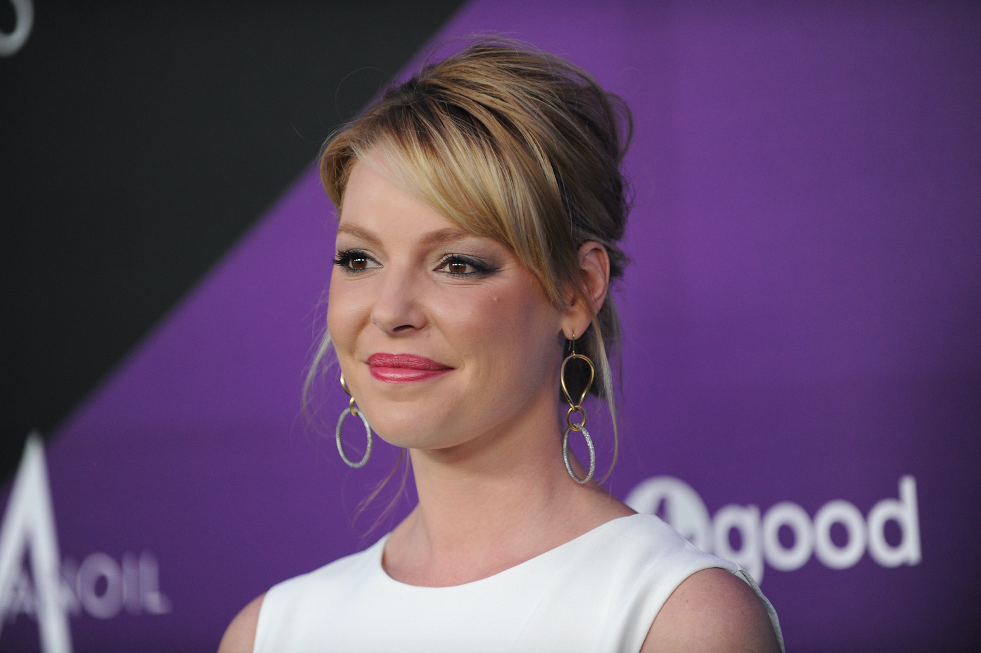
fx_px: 5446
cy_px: 326
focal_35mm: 200
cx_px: 490
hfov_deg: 10.3
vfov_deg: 6.9
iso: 2000
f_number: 2.8
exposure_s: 1/320
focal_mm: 200
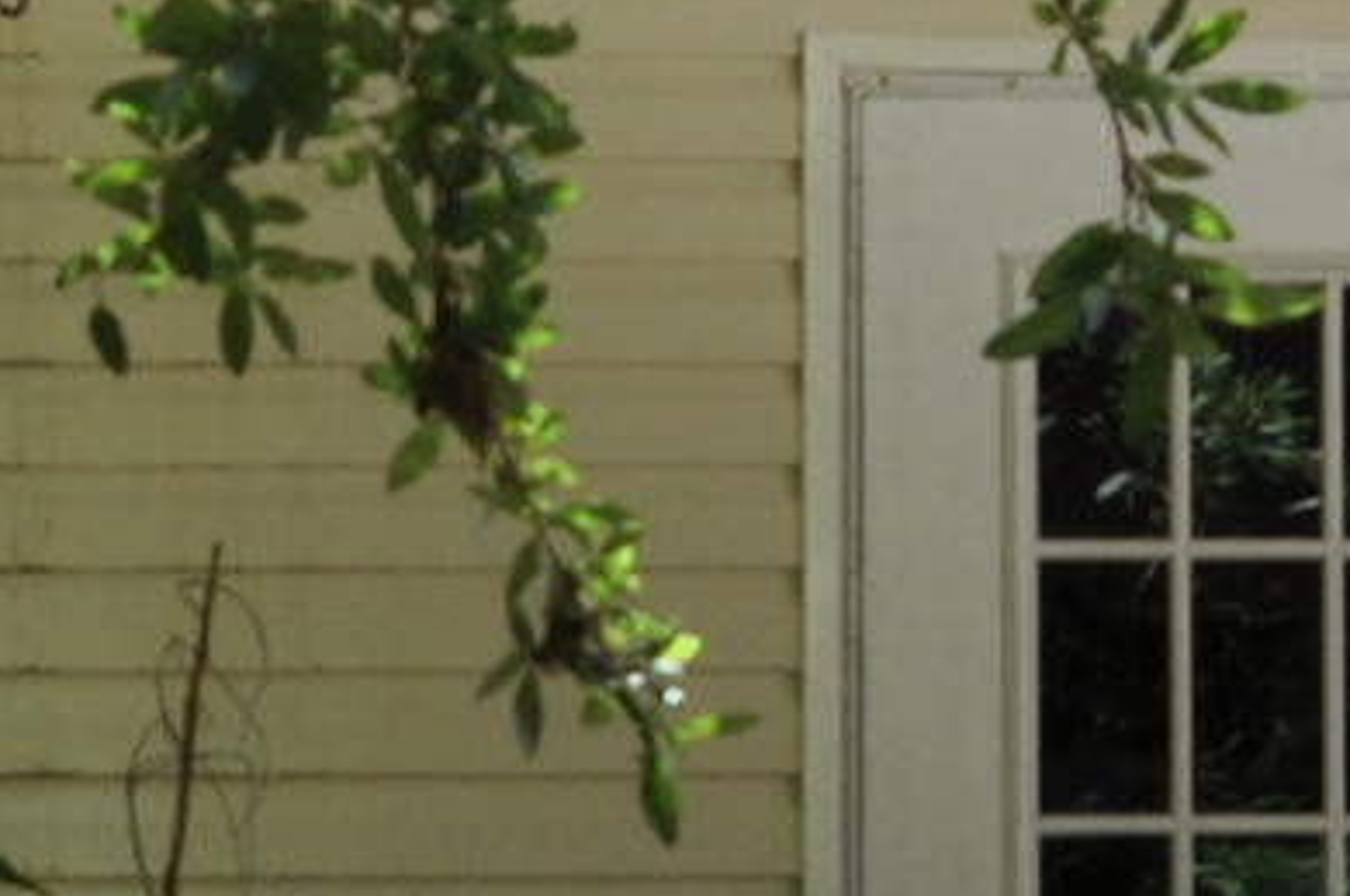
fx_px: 12097
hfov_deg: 6.4
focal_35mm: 323
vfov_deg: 4.2
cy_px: 893
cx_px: 363
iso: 200
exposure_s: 1/160
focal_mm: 28
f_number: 6.3
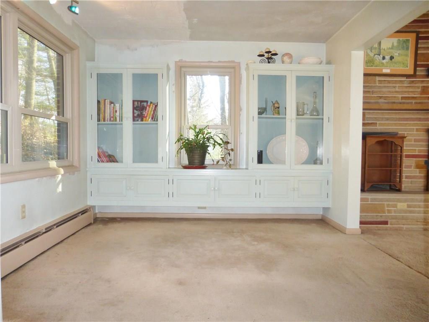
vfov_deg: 54.9
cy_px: 161
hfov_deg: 69.4
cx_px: 214
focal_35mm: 25
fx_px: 310
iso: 250
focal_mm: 4.3
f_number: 3.3
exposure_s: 1/60
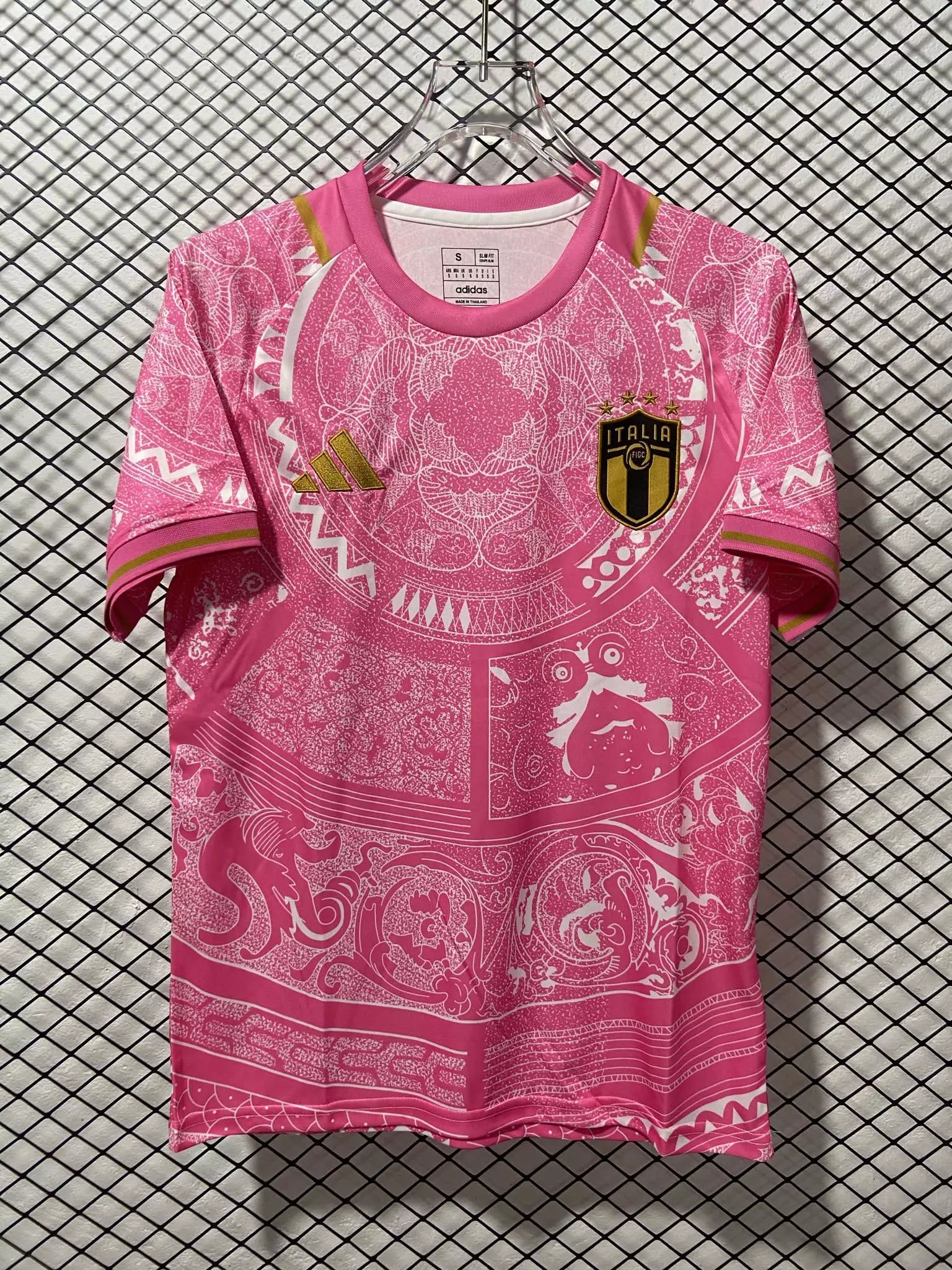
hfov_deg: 53.1
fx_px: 953
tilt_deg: -8.6
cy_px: 635
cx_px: 476
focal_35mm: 26
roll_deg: +0.0
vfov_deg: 67.3
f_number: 1.8
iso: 64
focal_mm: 4.25
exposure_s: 1/50
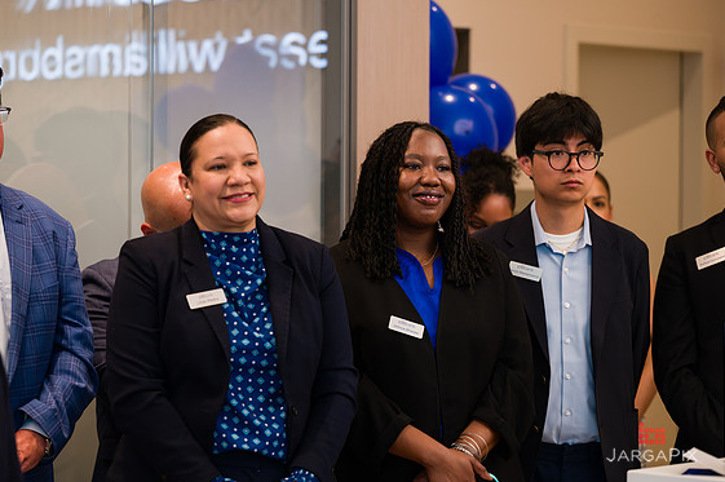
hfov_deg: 17.8
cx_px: 355
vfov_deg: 11.9
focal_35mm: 115
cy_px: 240
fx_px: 2314
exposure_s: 1/200
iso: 400
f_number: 3.2
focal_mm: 110
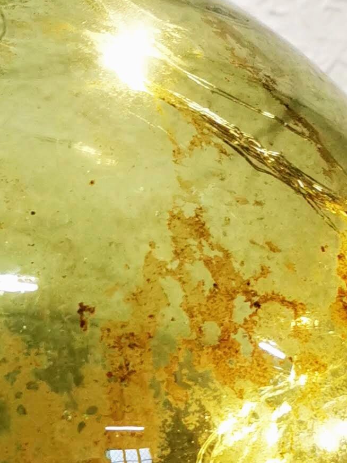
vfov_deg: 17.3
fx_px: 1510
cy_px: 379
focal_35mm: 113
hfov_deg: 13.0
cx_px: 47
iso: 160
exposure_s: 1/50
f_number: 1.6
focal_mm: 5.56
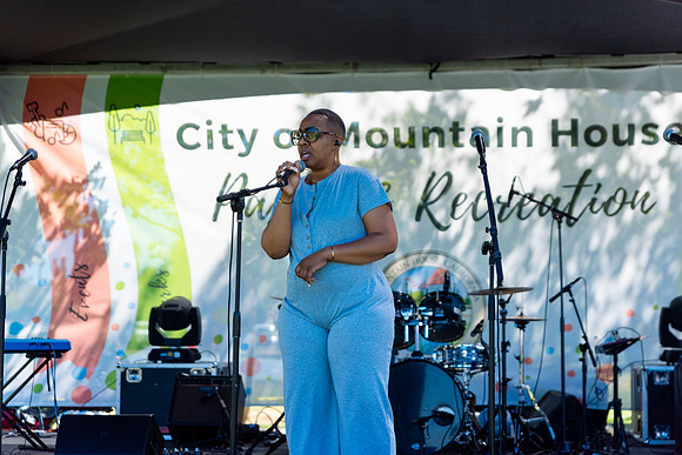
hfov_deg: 28.8
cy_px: 228
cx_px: 341
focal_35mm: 70
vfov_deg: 19.5
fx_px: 1326
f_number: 2.8
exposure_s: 1/4000
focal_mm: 70
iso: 160
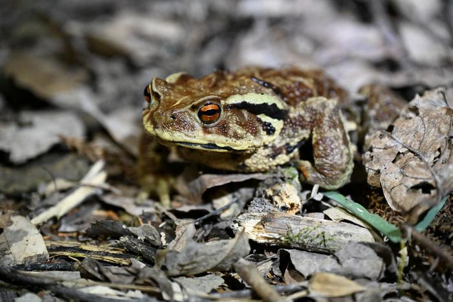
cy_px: 151
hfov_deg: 18.6
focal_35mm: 110
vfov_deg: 12.5
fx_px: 1384
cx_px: 226
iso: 8000
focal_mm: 110
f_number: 4
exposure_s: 1/640
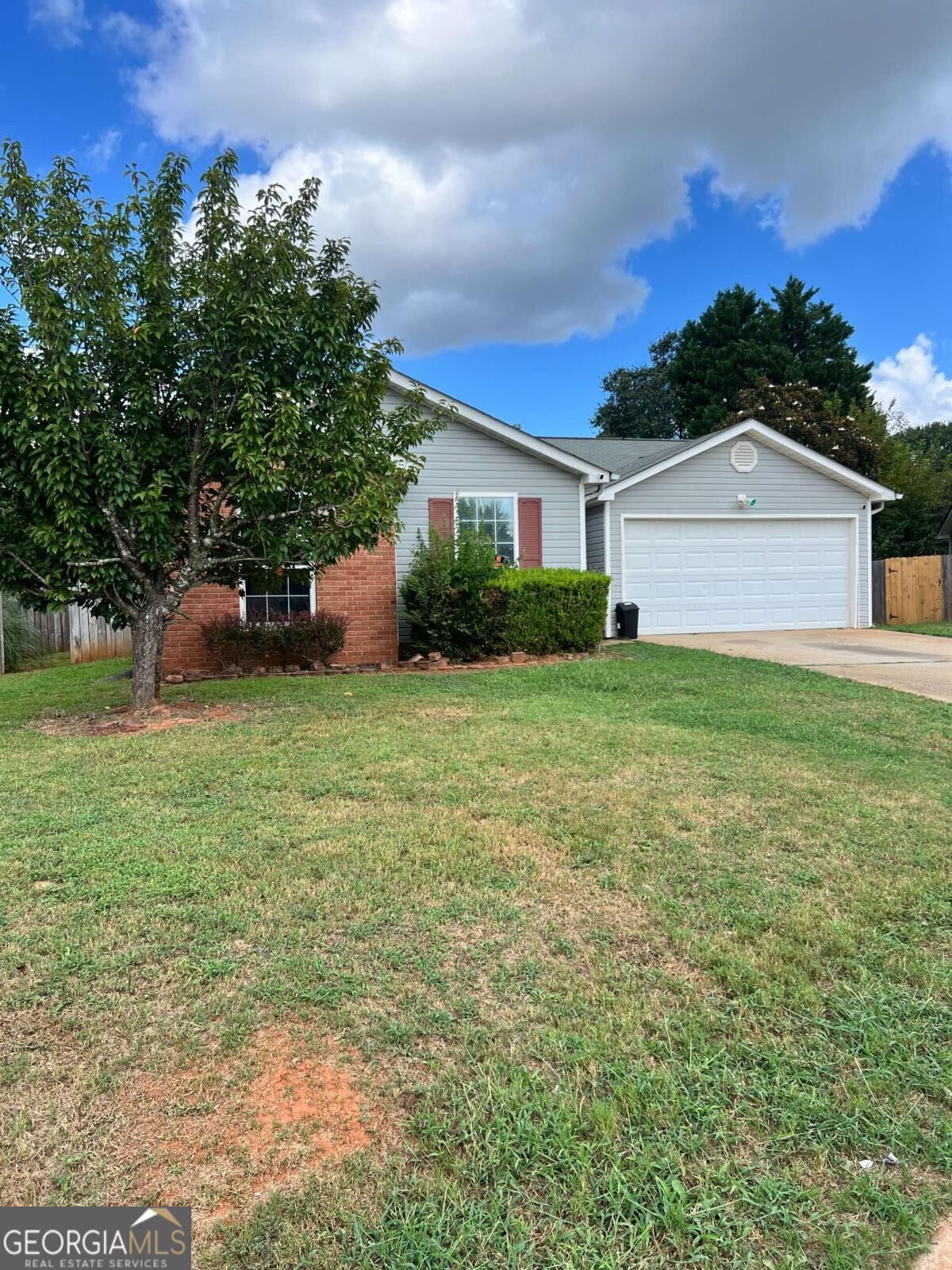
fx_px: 953
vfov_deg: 67.3
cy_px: 635
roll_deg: +2.5
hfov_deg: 53.1
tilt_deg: -1.7
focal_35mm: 26
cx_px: 476
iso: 50
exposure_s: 1/2457
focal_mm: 5.7
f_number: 1.5
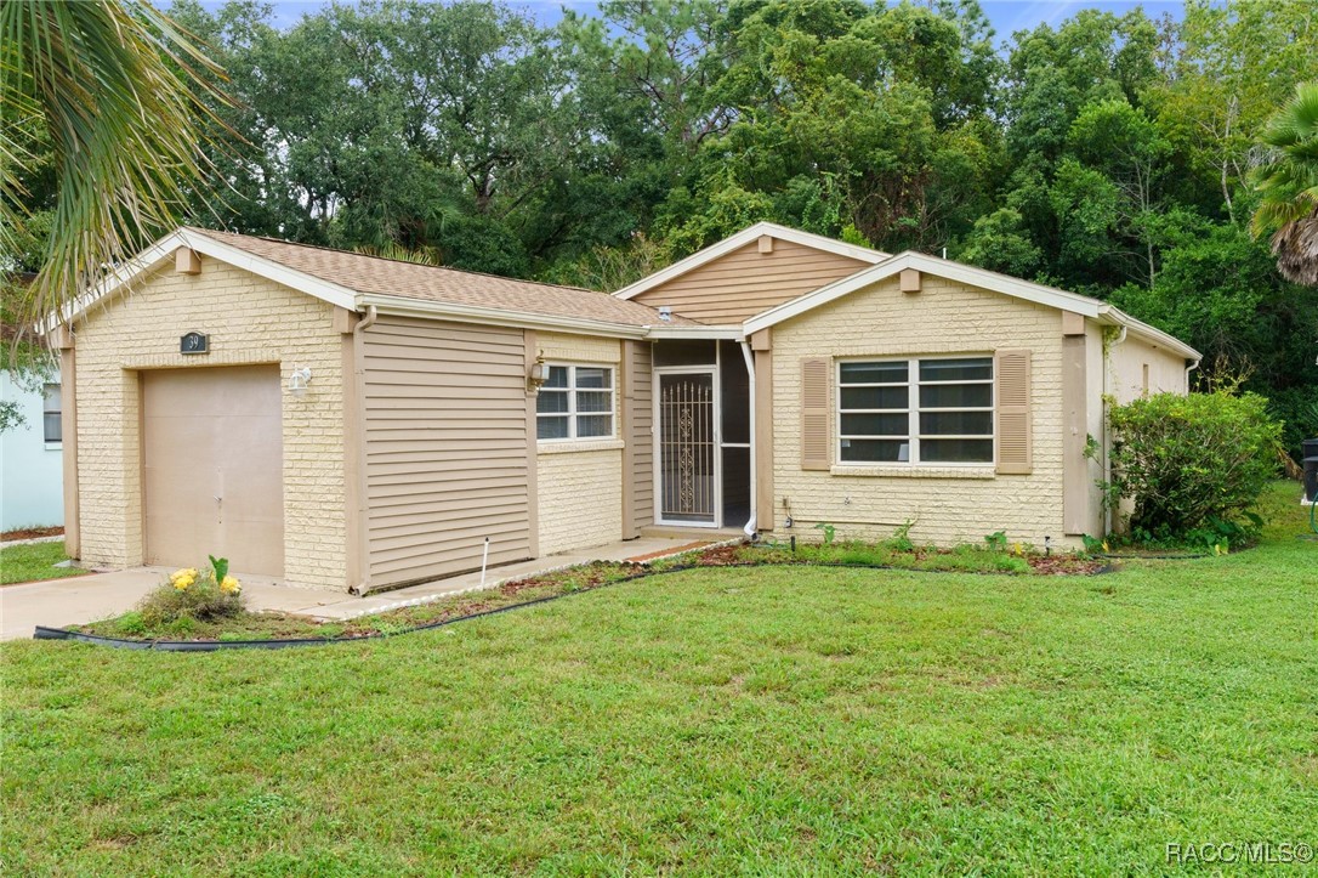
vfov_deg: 43.6
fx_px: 1098
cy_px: 439
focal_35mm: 30
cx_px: 659
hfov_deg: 62.0
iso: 640
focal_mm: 20
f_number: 8
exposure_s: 1/100
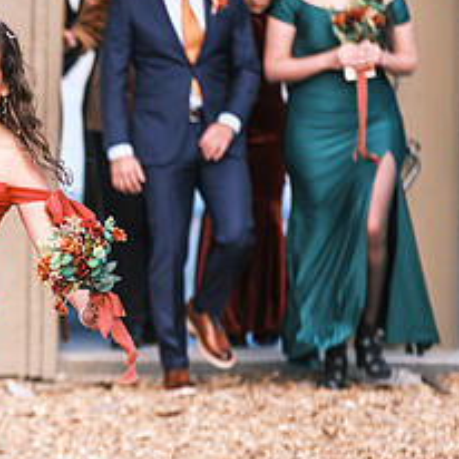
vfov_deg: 3.6
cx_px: -163
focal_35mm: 483
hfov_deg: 3.6
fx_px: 7246
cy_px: 275
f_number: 2.8
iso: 400
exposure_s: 1/800
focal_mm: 134.4
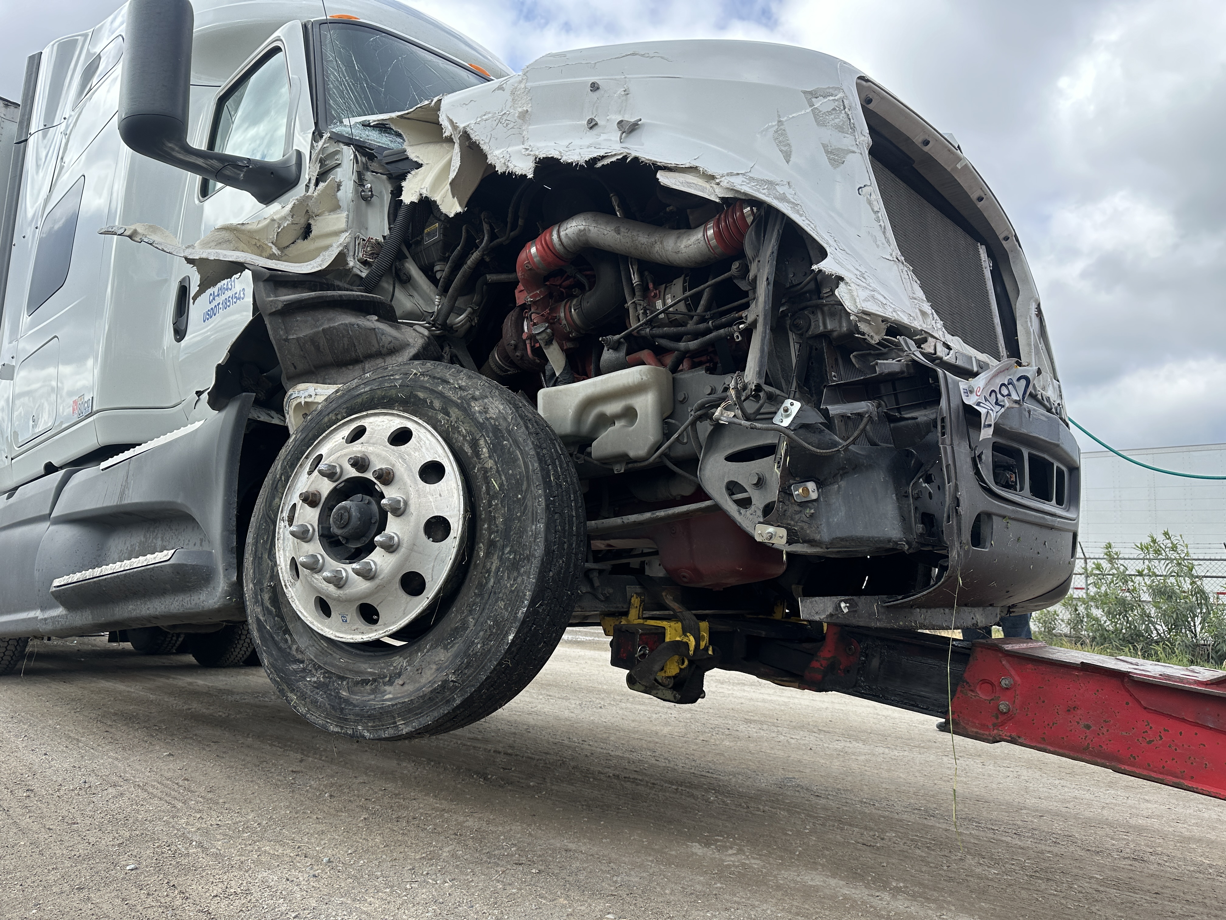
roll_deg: -3.3
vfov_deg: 56.8
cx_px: 613
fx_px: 850
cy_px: 460
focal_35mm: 24
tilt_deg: +10.6
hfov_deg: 71.6
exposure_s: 1/1812
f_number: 1.78
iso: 80
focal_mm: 6.86
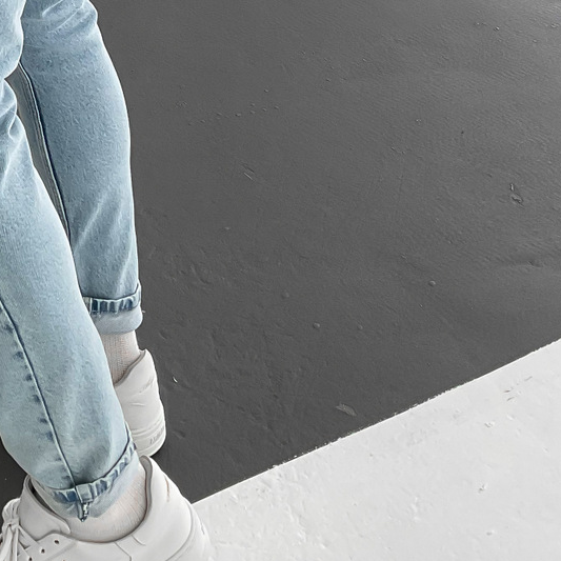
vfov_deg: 19.8
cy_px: -253
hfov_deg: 21.3
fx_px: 1412
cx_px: -56
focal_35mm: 77
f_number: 1.8
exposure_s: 1/120
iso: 20
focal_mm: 3
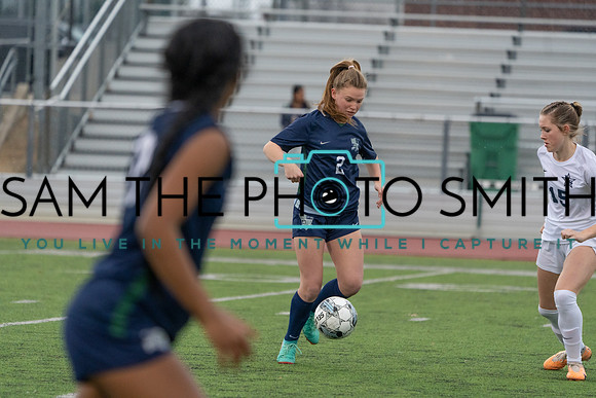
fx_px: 5266
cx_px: 298
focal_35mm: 318
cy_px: 199
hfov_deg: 6.5
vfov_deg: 4.3
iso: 2500
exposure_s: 1/1250
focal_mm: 318
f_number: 5.6
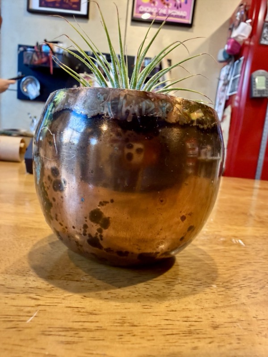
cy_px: 178
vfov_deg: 71.6
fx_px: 248
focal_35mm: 24
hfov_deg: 56.8
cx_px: 134
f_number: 2.2
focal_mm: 2.22
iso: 400
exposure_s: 1/60
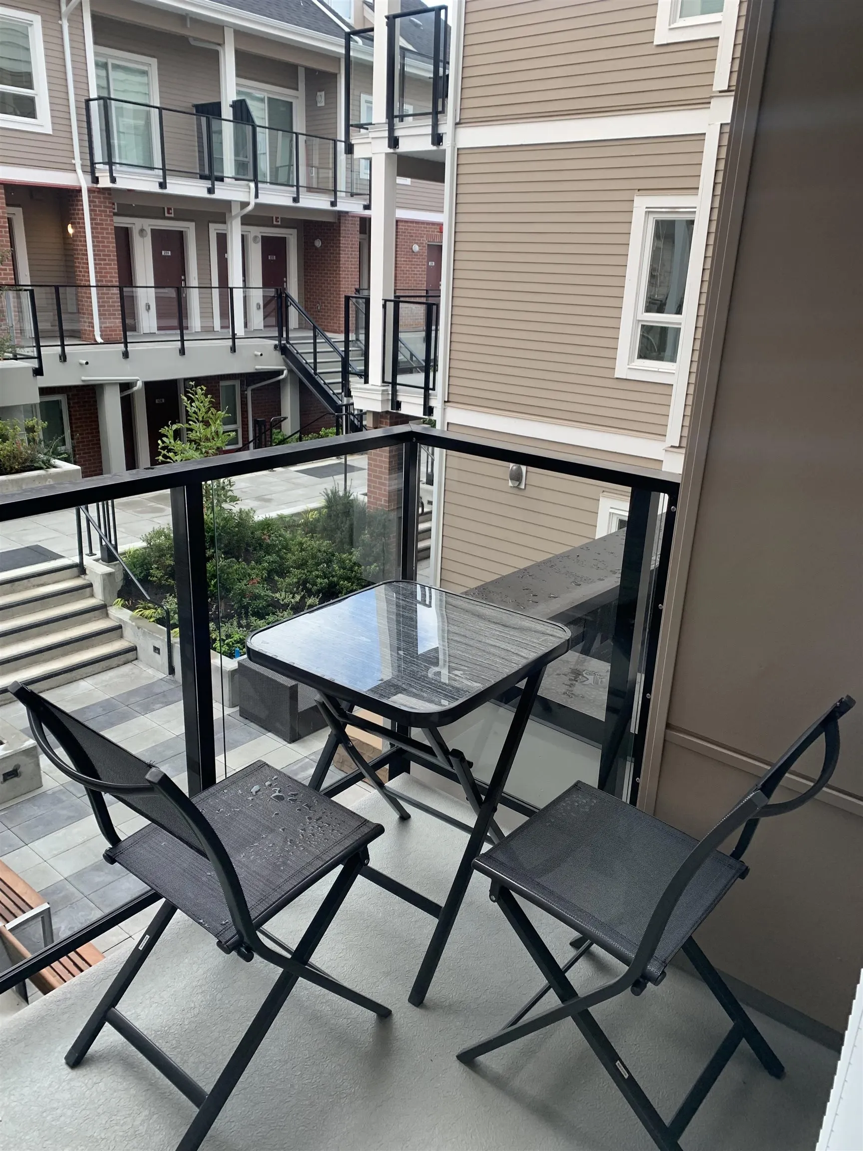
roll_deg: -2.6
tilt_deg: -18.8
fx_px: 864
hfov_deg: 53.1
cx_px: 432
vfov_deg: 67.3
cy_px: 576
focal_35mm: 26
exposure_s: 1/121
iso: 50
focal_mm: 4.25
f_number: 1.8
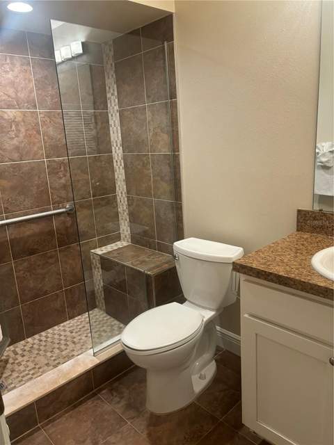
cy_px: 222
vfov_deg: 67.3
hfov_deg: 53.1
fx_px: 334
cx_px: 167
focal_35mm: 26
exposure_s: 1/60
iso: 200
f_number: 1.6
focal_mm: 5.96
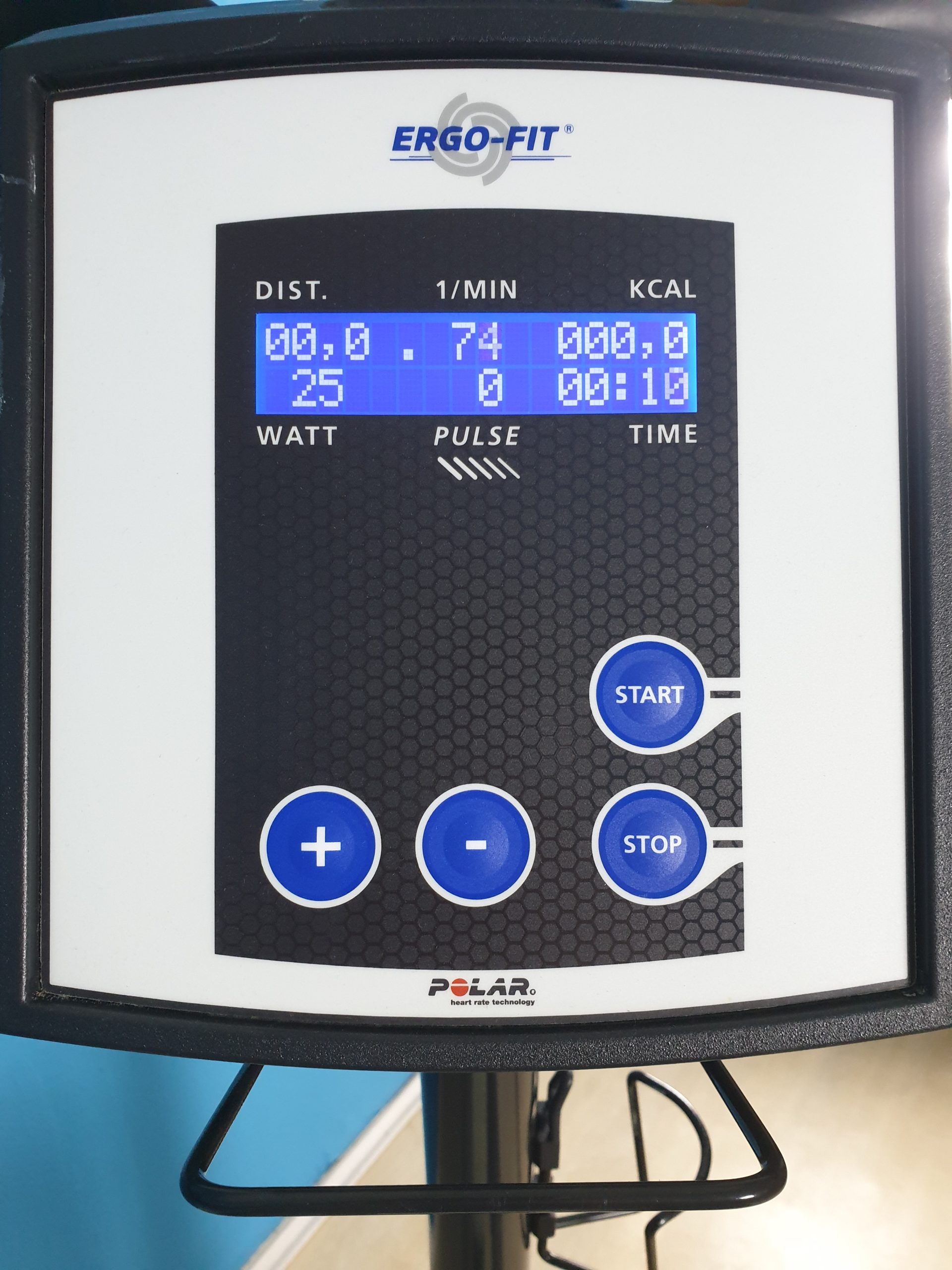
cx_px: 476
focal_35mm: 26
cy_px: 635
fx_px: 953
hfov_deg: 53.1
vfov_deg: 67.3
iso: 320
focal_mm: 4.3
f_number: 2.4
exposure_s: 1/50
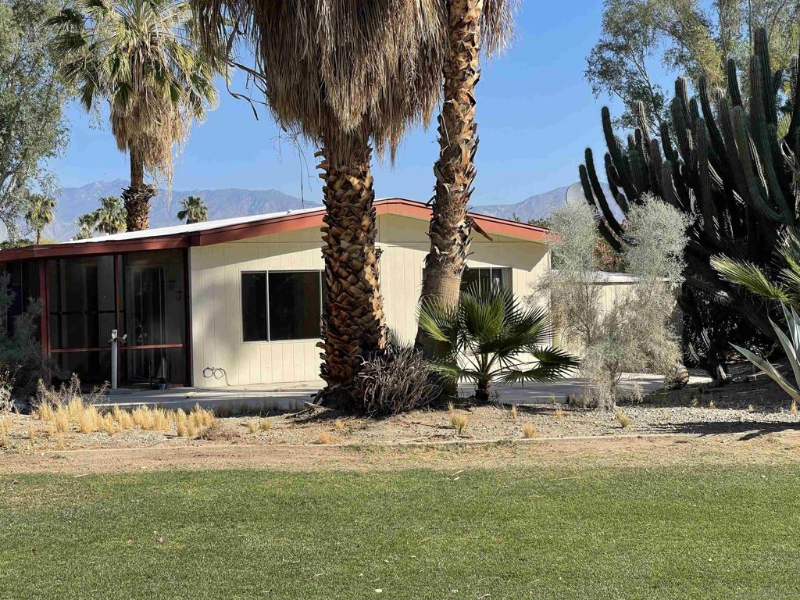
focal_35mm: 64
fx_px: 1479
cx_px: 400
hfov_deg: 30.3
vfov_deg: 22.9
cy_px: 300
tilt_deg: -0.8
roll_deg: +0.9
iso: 20
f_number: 2.2
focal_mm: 7.5
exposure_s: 1/986
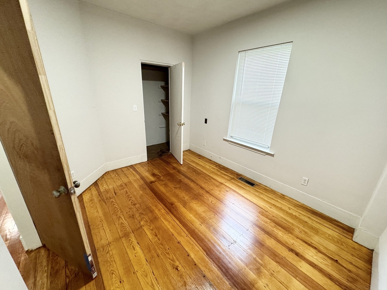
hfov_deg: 102.1
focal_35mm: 14
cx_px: 194
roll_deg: -2.1
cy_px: 145
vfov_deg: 85.7
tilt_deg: -18.8
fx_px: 157
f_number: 2.2
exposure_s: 1/60
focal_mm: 2.22
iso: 250
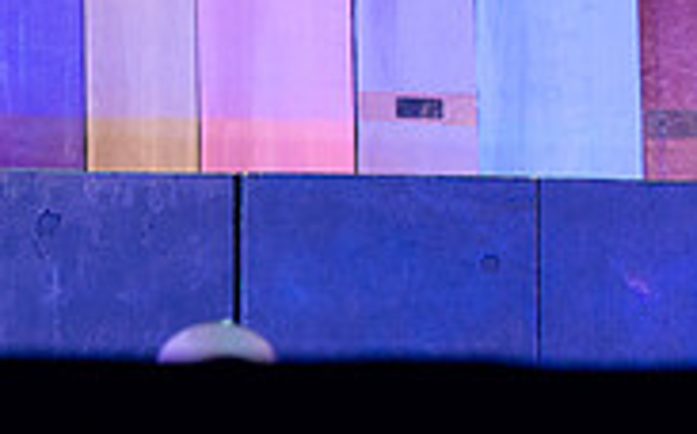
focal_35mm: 226
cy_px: -10
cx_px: -339
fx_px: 4289
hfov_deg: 9.1
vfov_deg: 5.8
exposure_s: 1/60
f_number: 5
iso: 1000
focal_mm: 70
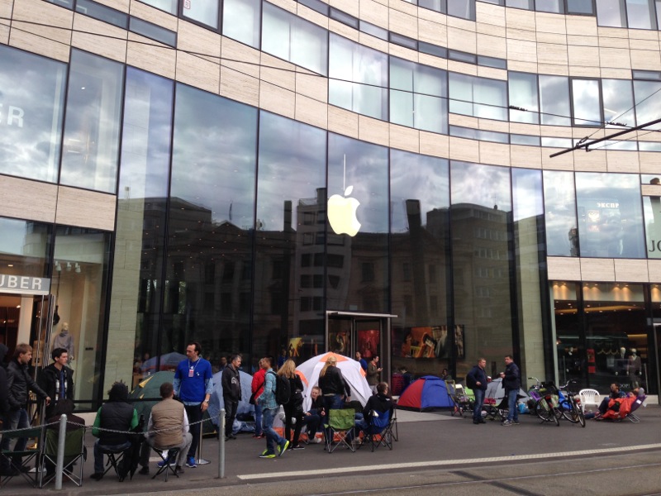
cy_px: 248
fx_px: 630
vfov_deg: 42.9
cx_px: 330
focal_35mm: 33
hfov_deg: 55.4
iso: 50
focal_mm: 4.12
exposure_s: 1/401
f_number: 2.4
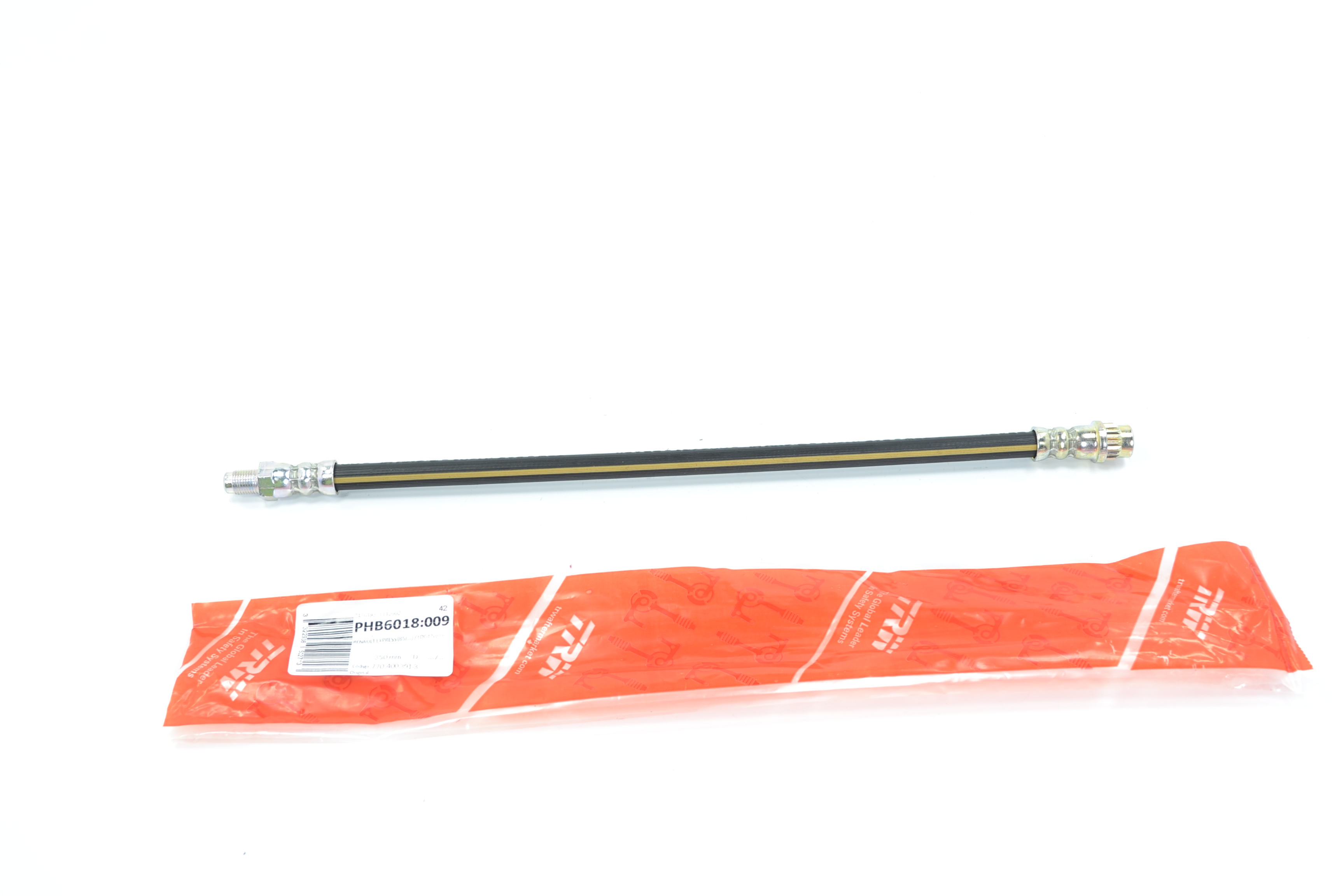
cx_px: 672
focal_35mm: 44
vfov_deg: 30.8
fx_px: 1624
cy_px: 448
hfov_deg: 45.0
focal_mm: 29
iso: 100
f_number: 7.1
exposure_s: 1/25
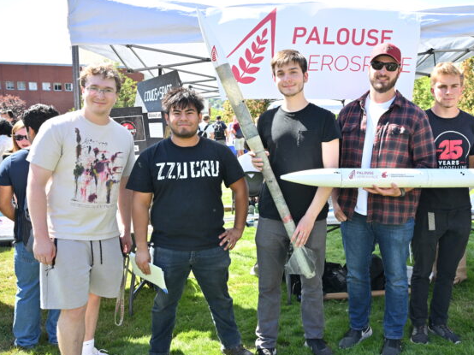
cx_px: 315
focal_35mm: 33
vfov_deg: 42.9
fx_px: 452
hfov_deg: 54.3
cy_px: 175
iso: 320
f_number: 5.6
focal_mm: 24
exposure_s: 1/320
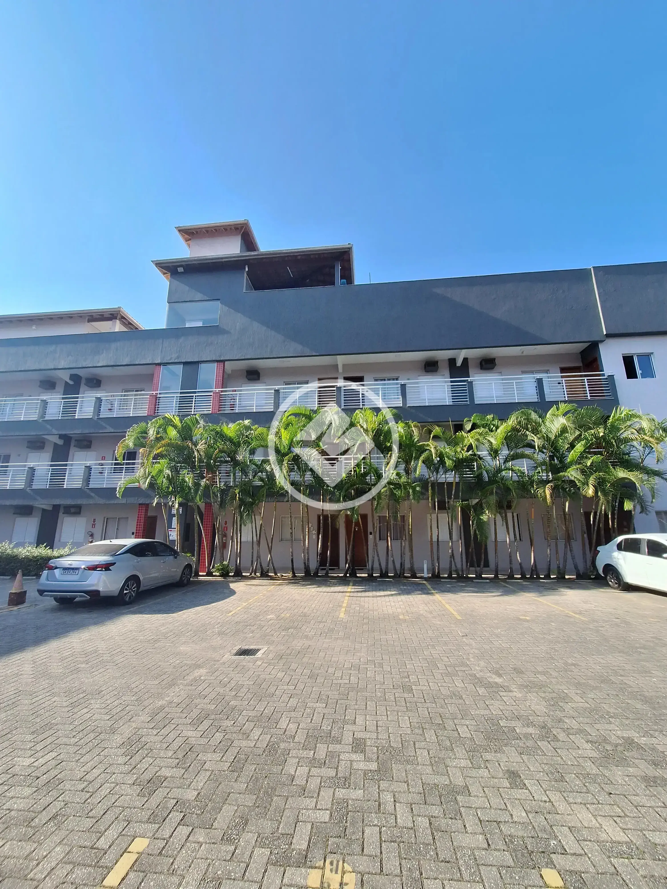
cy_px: 444
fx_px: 334
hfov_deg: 89.9
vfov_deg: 106.2
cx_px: 334
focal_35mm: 13
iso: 40
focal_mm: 1.74
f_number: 2.2
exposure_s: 1/1323
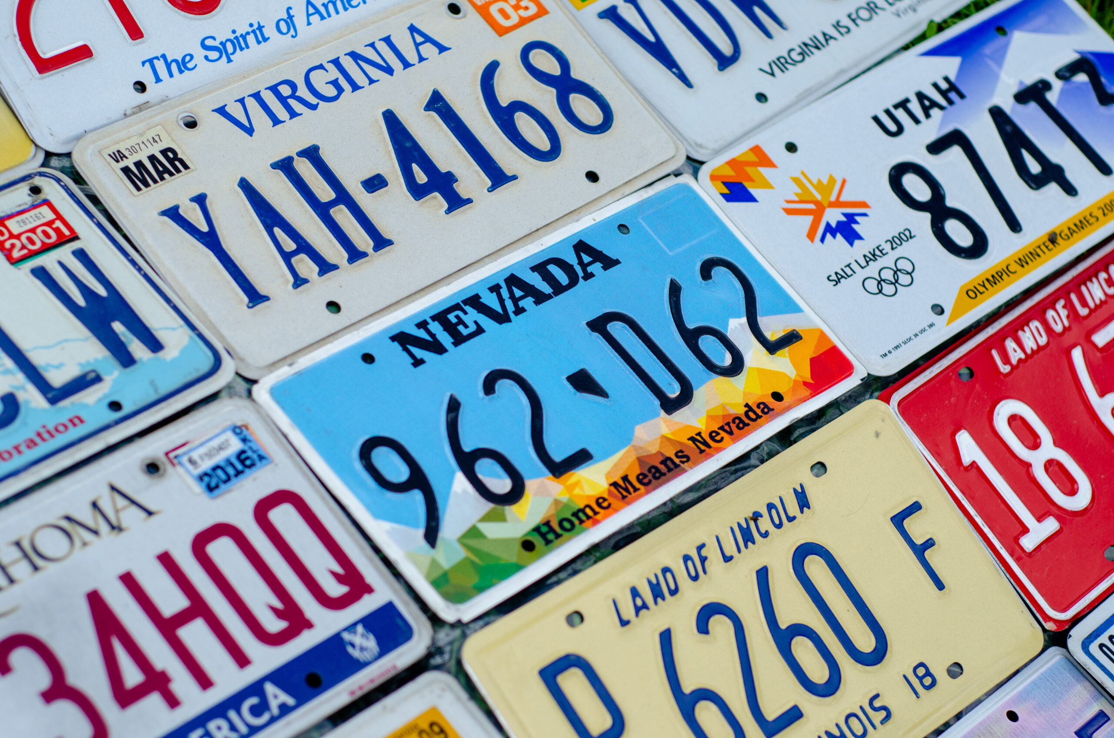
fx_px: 2316
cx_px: 557
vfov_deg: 18.1
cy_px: 369
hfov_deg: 27.0
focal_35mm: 75
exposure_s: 1/1500
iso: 100
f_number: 2.8
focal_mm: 50
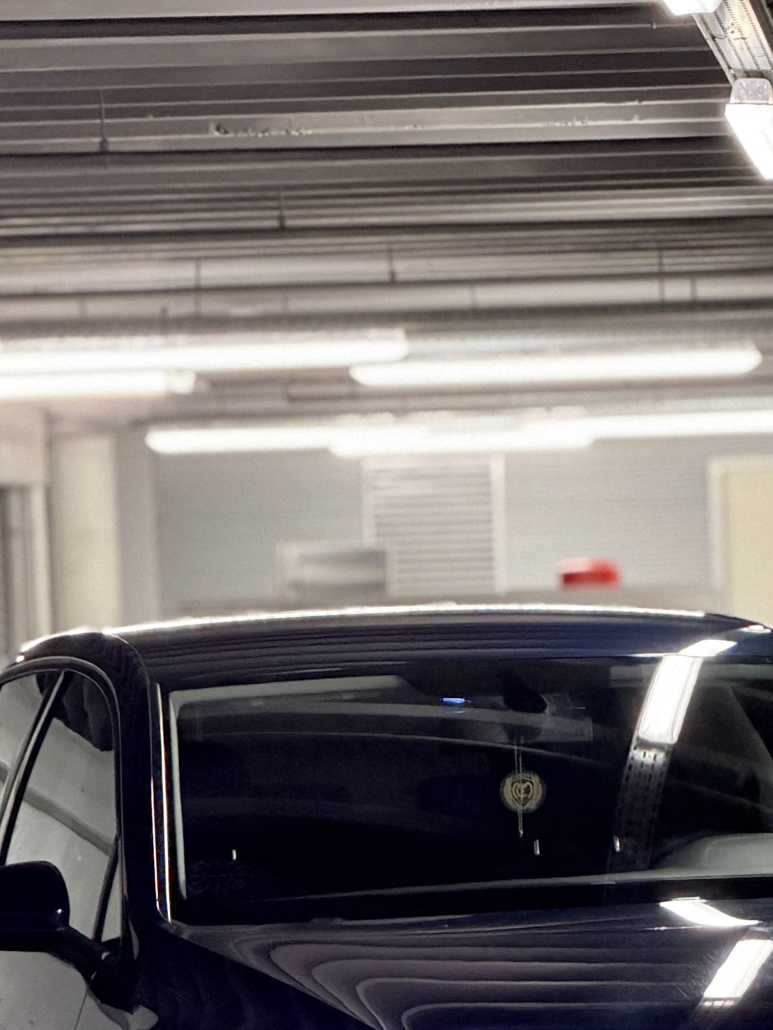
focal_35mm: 217
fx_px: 6461
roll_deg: +2.2
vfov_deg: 9.1
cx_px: 603
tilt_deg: -2.9
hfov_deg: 6.8
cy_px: 803
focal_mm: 16.89
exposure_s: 1/36
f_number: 2.8
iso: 1250
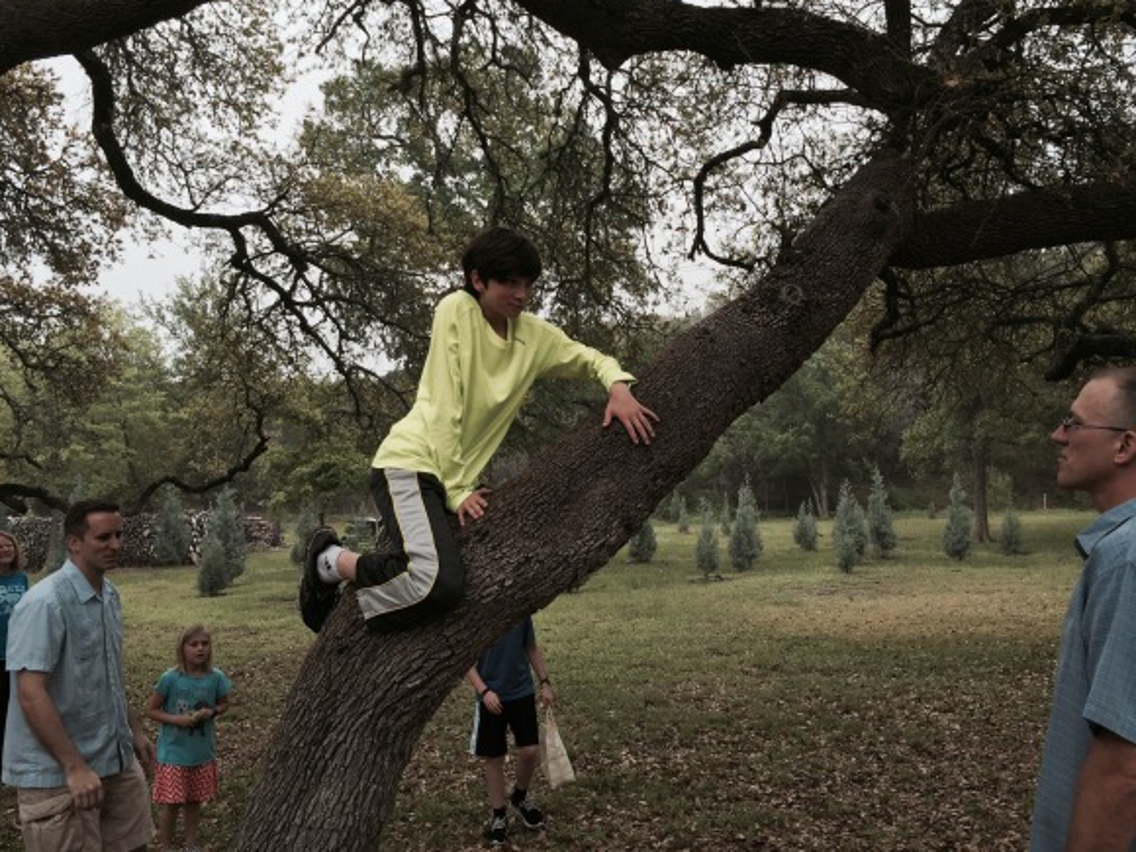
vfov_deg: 44.1
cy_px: 384
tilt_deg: +6.2
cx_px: 580
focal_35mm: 32
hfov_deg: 56.8
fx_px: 1050
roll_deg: +0.8
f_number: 2.2
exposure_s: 1/412
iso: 32
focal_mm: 4.15
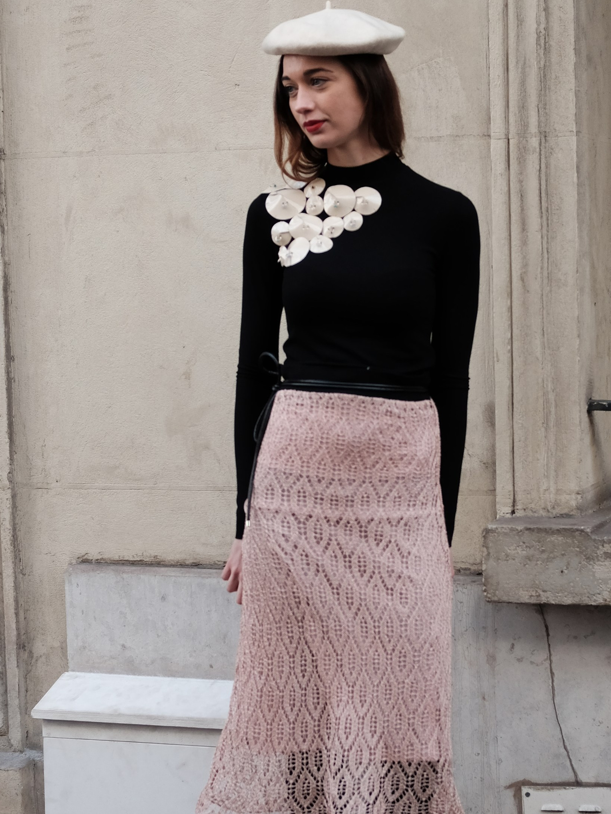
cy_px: 477
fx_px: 2259
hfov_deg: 15.4
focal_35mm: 96
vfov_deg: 20.4
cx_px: 397
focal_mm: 35
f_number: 2
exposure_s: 1/2000
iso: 500
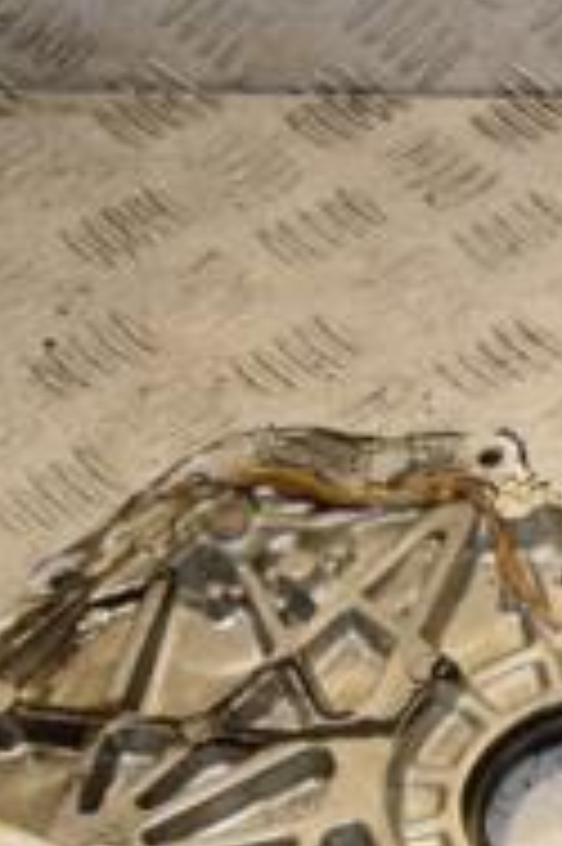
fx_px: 2698
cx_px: 1016
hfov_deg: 11.1
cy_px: 855
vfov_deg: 17.4
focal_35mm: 115
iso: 800
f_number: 6.3
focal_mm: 24
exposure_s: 1/200
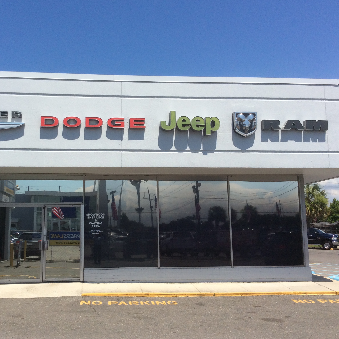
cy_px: 166
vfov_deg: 41.9
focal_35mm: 40
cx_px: 133
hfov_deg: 41.6
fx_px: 443
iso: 32
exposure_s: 1/2203
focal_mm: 3.3
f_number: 2.4
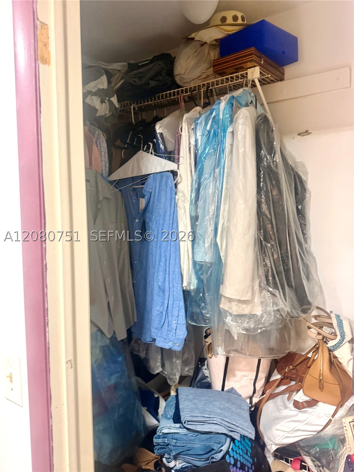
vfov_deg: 71.6
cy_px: 236
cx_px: 177
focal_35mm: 24
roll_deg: -1.8
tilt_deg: -4.1
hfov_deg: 56.8
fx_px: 327
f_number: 1.78
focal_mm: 6.76
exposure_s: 1/60
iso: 320
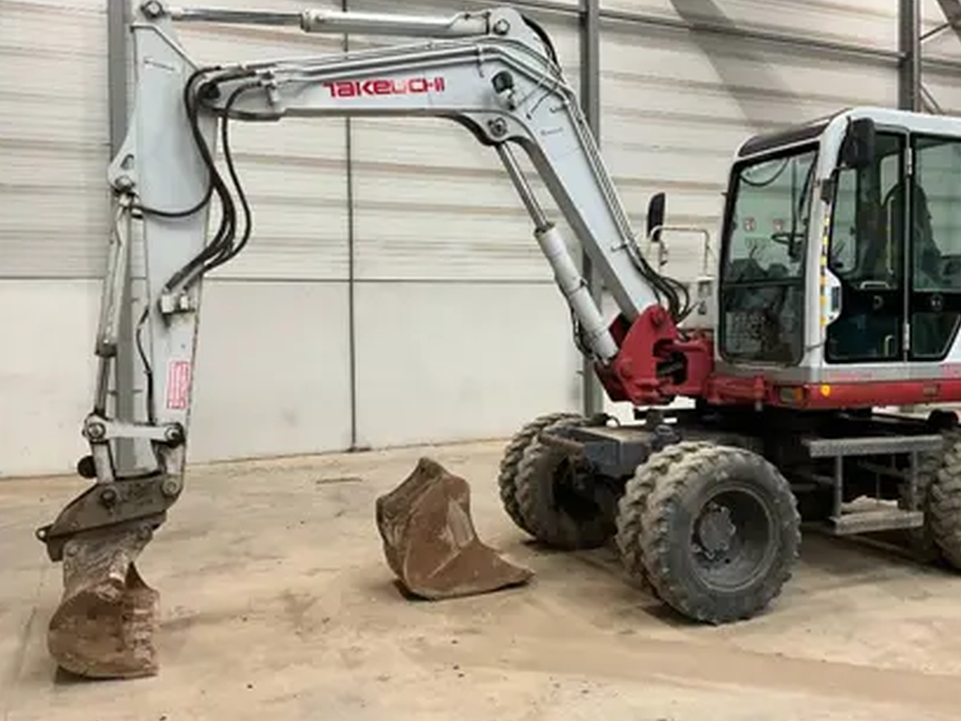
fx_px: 944
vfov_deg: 41.8
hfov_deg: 53.7
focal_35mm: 34
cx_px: 557
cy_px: 343
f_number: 1.8
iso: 160
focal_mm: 3
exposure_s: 1/60
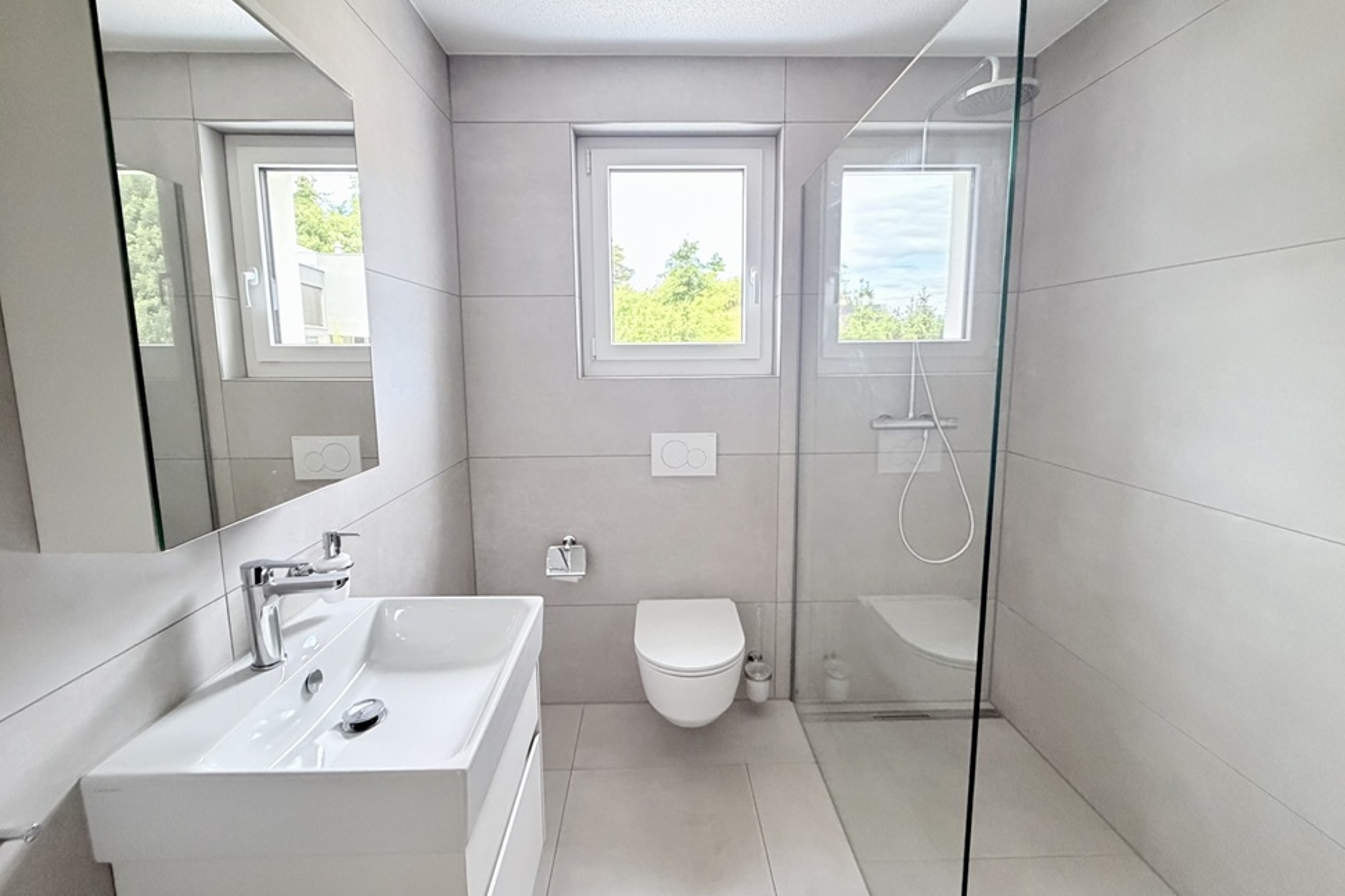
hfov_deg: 100.4
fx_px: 560
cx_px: 670
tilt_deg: -6.6
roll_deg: +0.6
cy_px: 424
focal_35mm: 15
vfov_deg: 77.2
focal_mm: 2.22
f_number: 2.2
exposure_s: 1/60
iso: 640
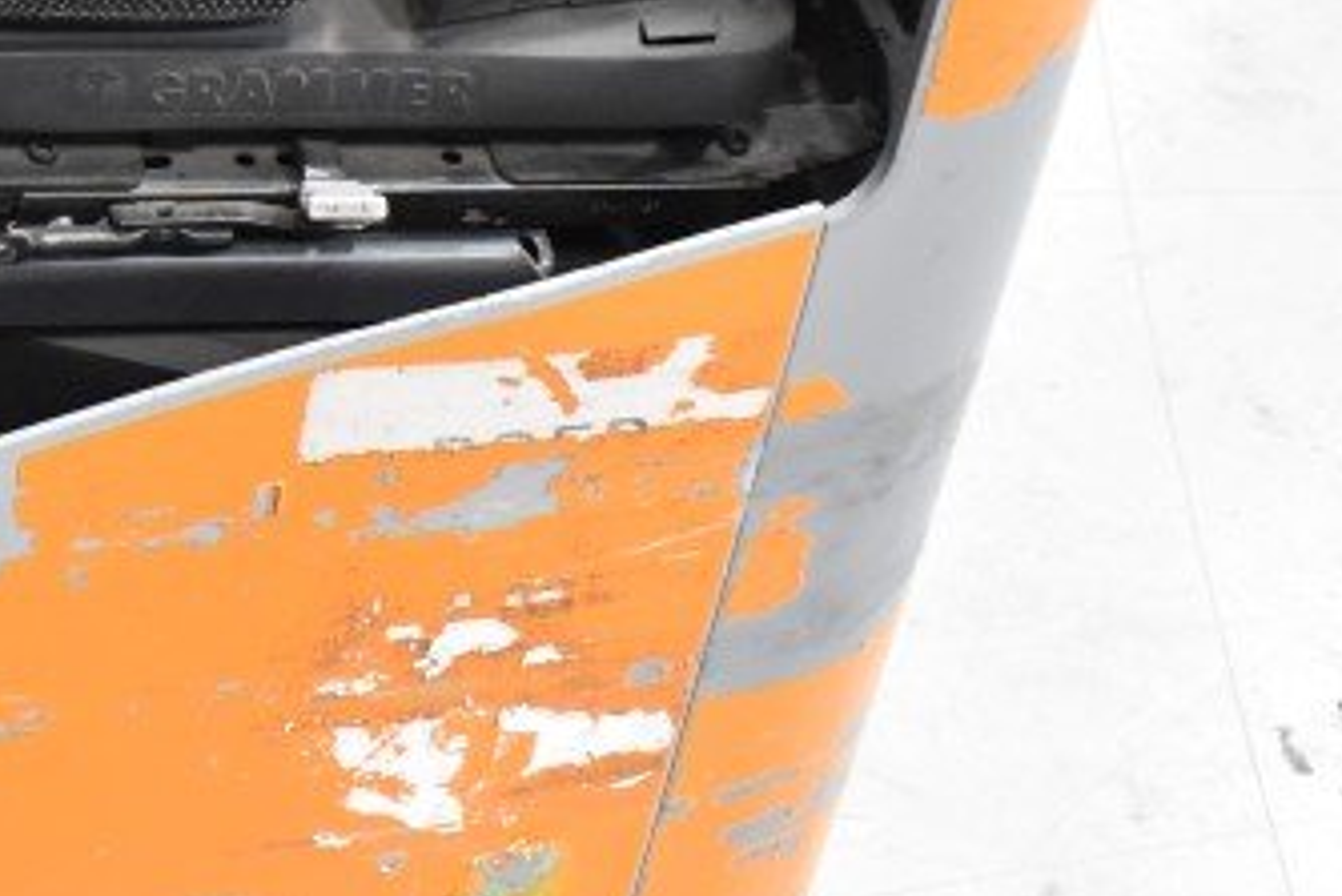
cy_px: 88
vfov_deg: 14.0
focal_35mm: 97
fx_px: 3617
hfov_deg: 19.4
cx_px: -394
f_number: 4.5
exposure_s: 1/30
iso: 1600
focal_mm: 18
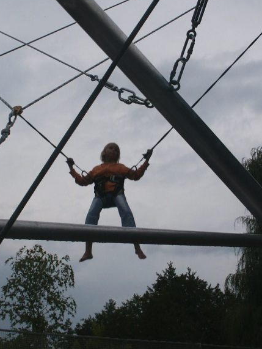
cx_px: 115
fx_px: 494
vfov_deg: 38.8
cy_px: 158
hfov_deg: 29.7
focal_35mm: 49
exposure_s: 1/125
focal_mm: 7.18
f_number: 6.7
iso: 64
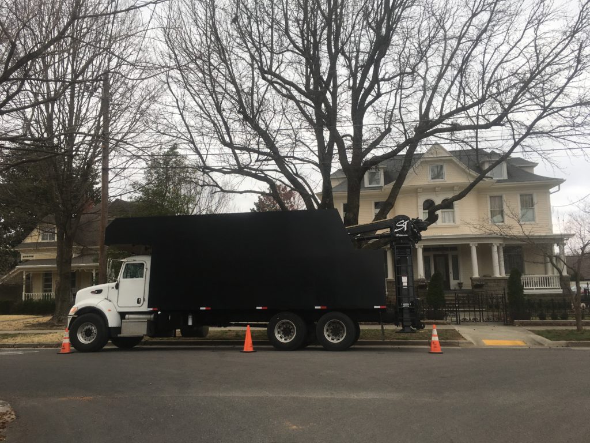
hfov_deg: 61.7
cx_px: 295
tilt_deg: +7.8
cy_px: 222
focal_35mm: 29
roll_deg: +0.5
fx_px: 494
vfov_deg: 48.2
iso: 25
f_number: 2.2
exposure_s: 1/247
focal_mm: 4.15
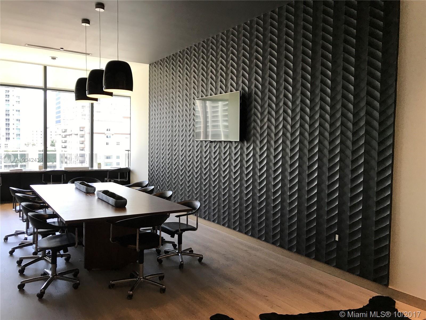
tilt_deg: -4.3
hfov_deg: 63.4
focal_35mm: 28
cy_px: 160
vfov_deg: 49.7
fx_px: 345
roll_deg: -0.7
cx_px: 213
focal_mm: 3.99
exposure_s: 1/30
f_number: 1.8
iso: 25
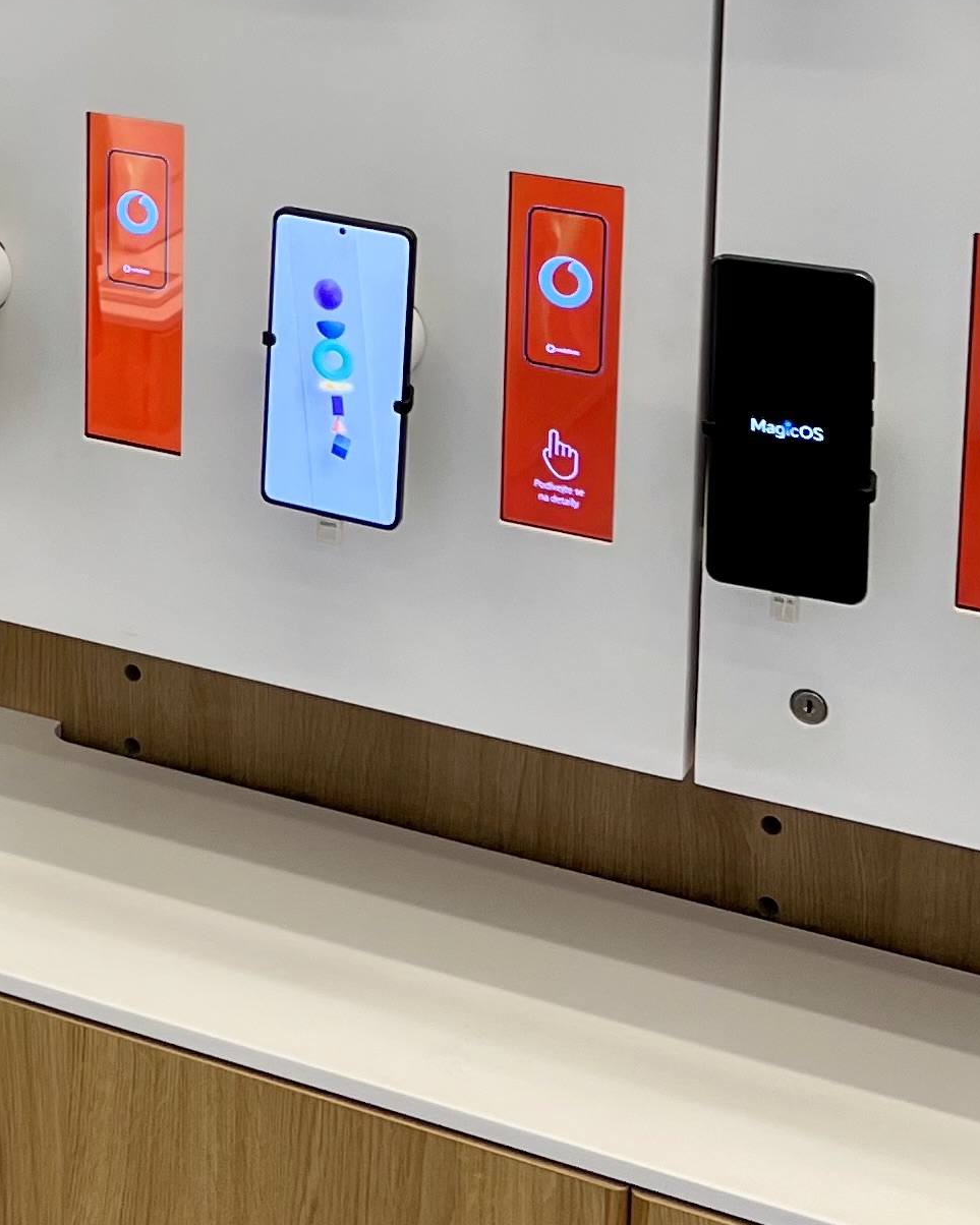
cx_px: -319
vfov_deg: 21.0
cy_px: -224
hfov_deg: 16.9
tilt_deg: -8.6
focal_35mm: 85
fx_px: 3082
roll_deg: +0.9
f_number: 1.5
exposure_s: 1/69
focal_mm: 5.7
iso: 40
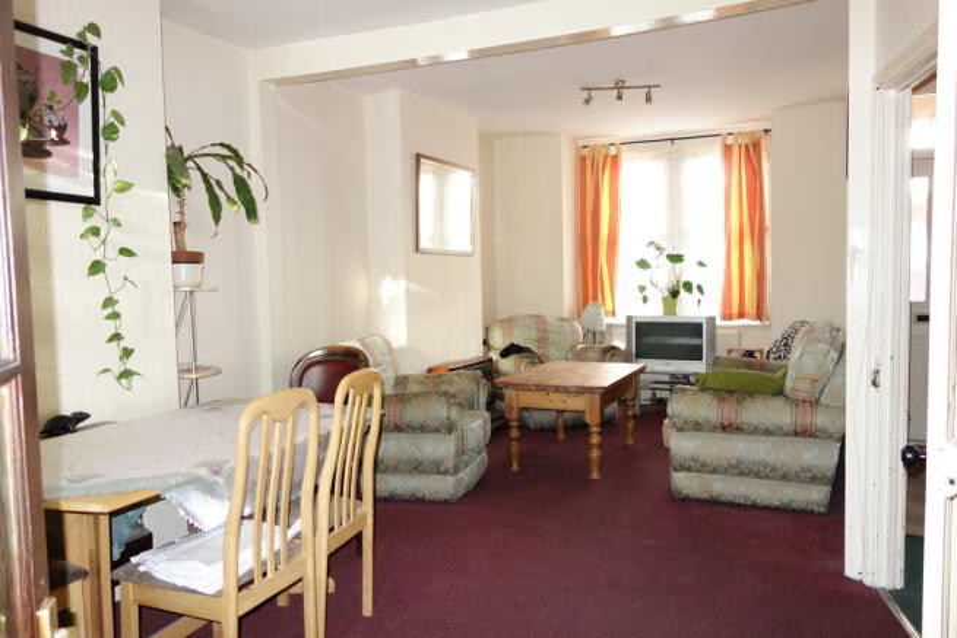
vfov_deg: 46.4
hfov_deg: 65.5
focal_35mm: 28
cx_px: 478
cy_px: 319
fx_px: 744
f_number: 1.8
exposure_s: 1/30
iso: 200
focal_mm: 10.4
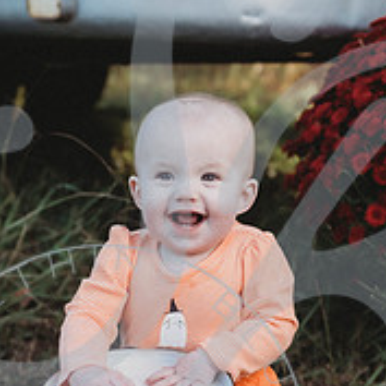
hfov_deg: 21.1
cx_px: 203
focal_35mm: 82
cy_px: 281
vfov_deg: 21.0
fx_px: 1034
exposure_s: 1/250
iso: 100
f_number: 2.8
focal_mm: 38
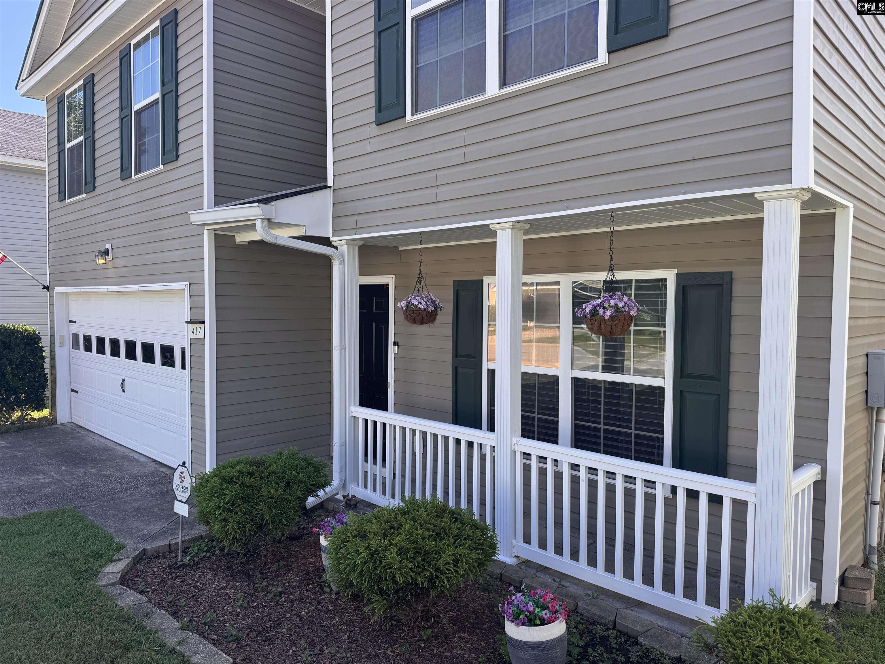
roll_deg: -0.2
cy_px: 332
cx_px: 442
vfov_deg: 56.8
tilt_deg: -3.7
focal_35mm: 24
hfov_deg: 71.6
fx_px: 614
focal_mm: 6.76
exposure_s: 1/1094
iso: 80
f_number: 1.78
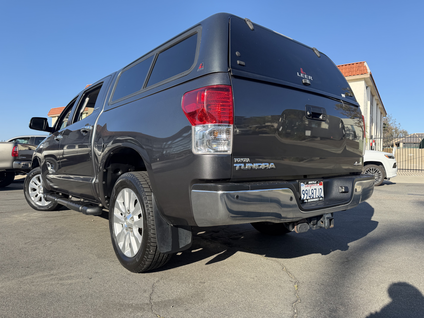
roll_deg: -0.2
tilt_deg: +1.0
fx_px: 294
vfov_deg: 56.8
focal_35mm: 24
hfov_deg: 71.6
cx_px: 212
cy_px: 159
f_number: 1.78
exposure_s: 1/1949
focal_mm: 6.76
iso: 80
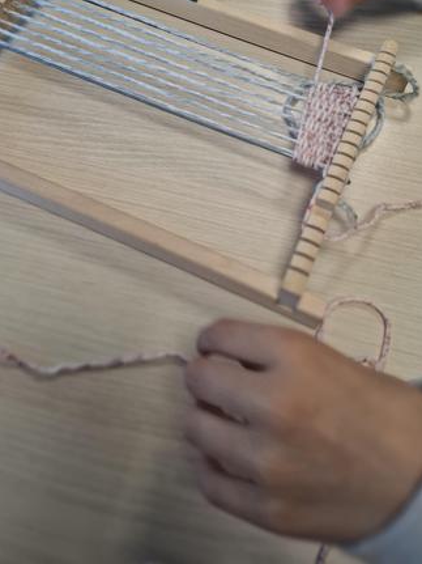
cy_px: 173
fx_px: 520
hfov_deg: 44.1
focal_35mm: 32
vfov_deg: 55.2
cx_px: 209
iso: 80
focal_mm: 5.54
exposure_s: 1/100
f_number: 1.8
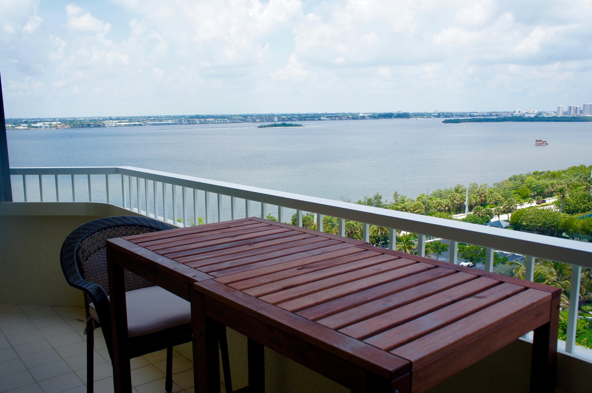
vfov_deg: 41.6
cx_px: 296
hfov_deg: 59.5
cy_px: 196
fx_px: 517
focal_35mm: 32
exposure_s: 1/400
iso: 200
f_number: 6.3
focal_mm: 21
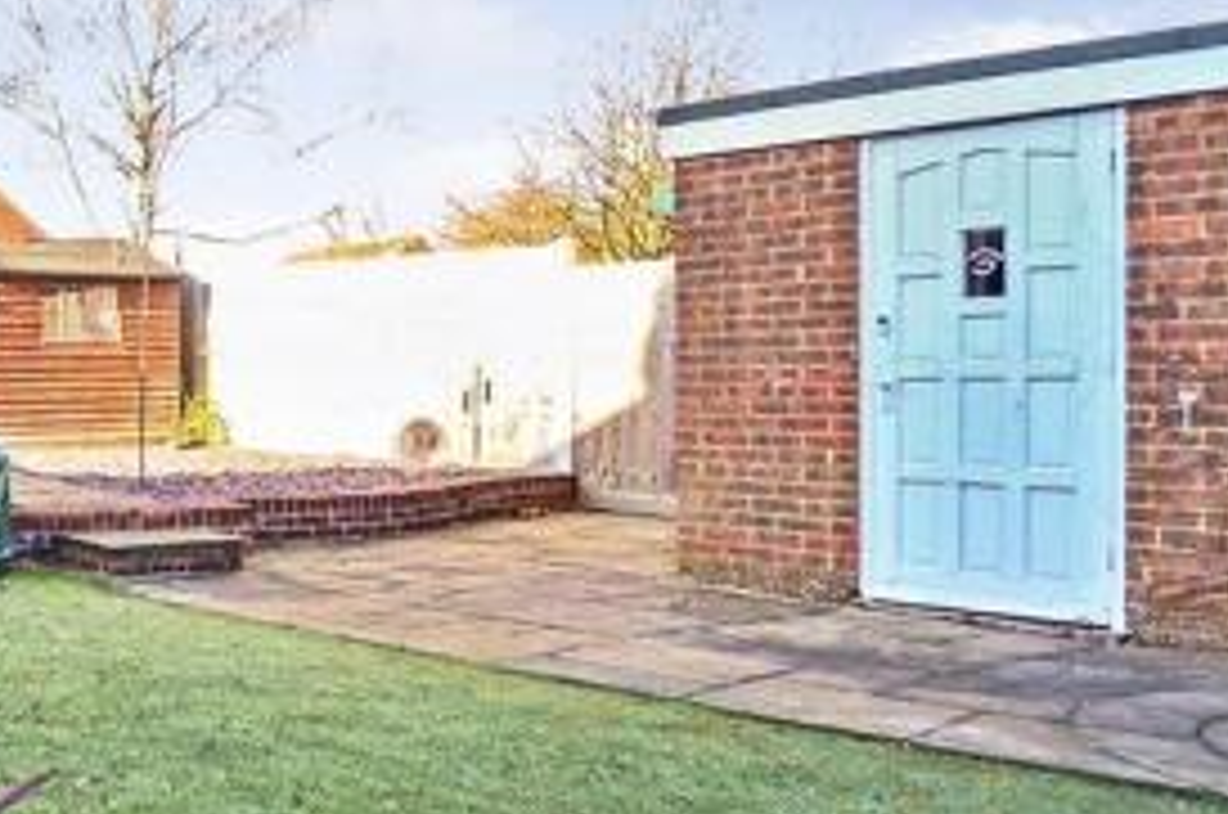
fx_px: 1226
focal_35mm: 36
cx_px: -207
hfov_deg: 39.9
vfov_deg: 36.6
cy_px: 324
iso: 640
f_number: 8
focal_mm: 10
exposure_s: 1/200
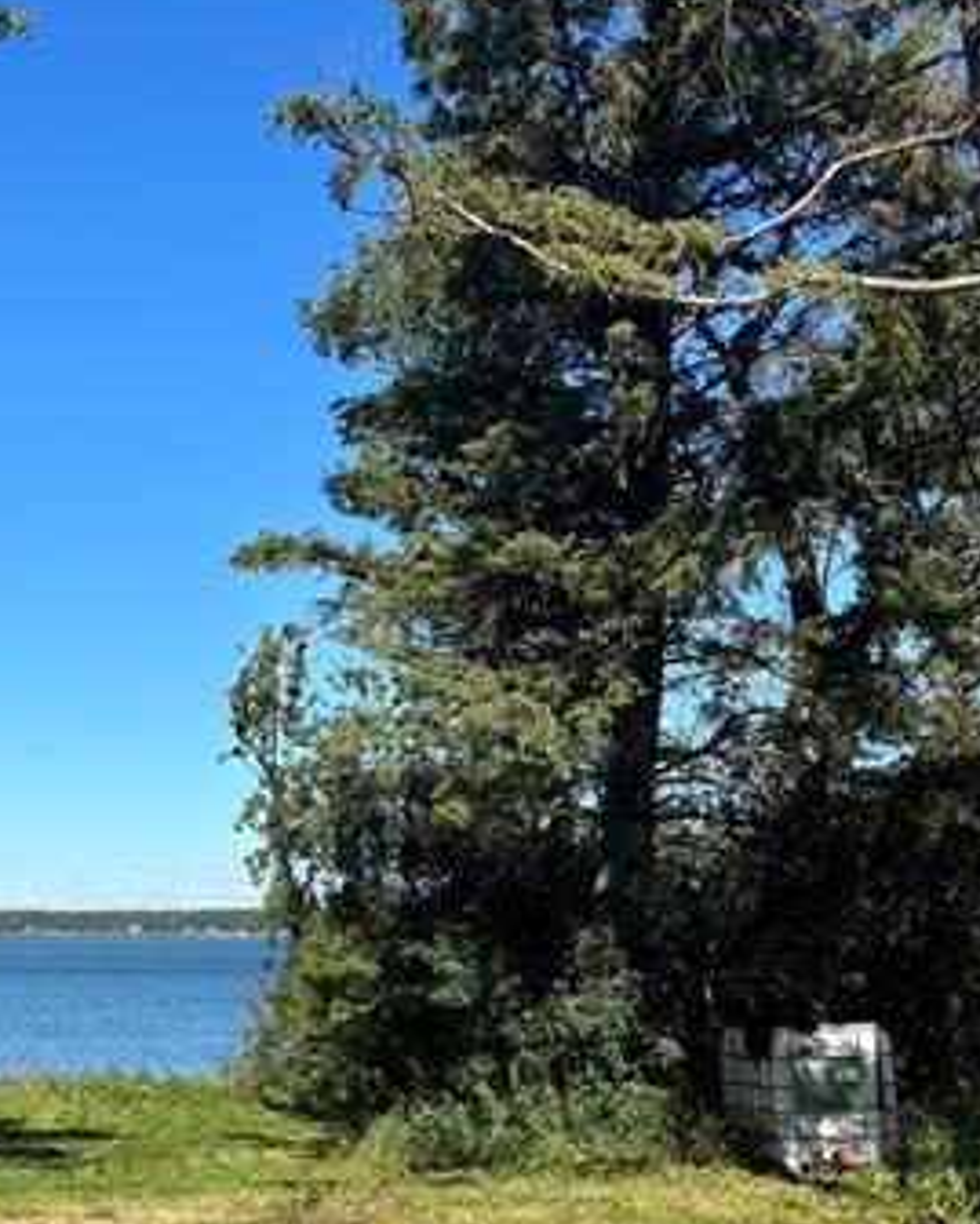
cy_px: 648
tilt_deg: +7.6
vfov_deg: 32.5
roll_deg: -0.4
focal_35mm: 58
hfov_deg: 25.1
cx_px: 26
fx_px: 2102
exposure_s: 1/2342
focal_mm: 5.96
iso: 50
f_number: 1.6
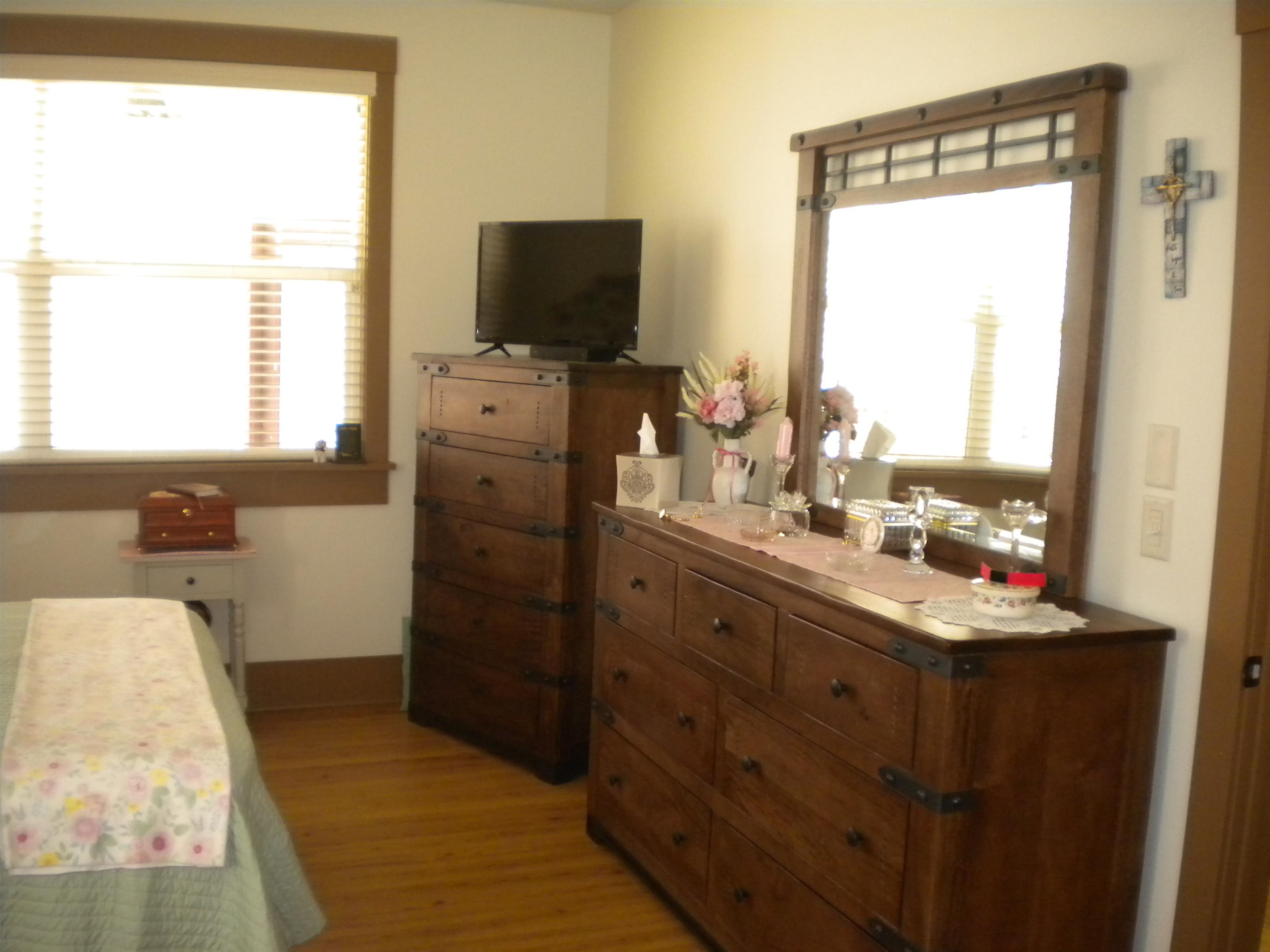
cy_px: 476
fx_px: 1284
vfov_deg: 40.7
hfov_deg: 52.6
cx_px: 635
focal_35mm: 35
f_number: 3.1
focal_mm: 6.3
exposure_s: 1/30
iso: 400
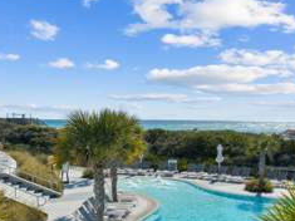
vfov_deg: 29.1
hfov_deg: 38.9
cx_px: 147
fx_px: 417
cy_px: 169
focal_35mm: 49
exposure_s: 1/640
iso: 100
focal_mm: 12.29
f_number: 2.8
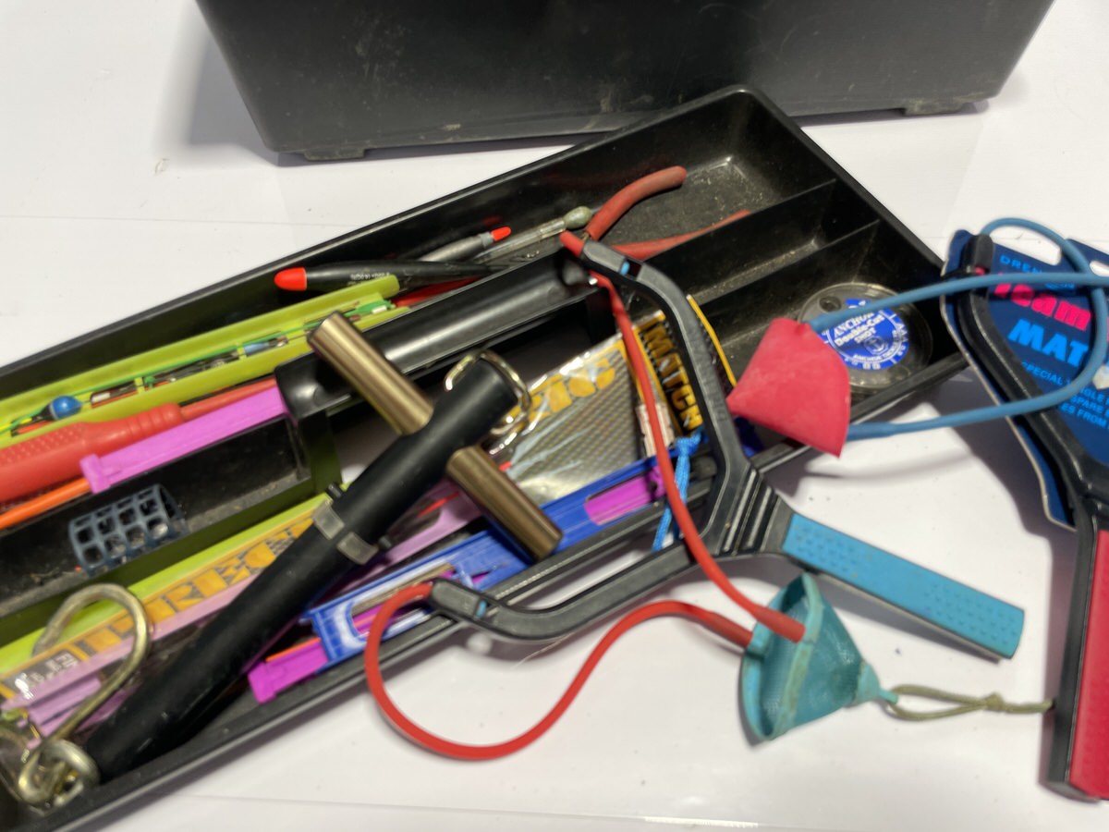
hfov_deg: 67.3
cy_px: 416
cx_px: 554
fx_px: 833
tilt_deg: -52.3
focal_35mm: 26
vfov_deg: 53.1
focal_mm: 4.2
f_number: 1.6
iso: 32
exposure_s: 1/222
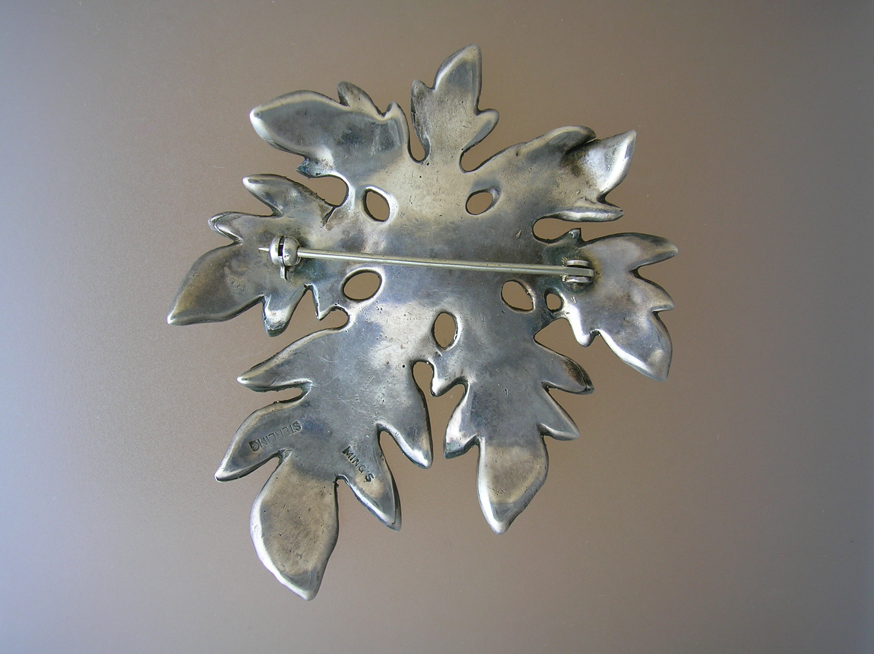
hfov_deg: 44.8
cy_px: 327
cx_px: 437
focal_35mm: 42
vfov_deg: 34.3
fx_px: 1060
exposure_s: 1/6.6
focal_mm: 7
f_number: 3.1
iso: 50
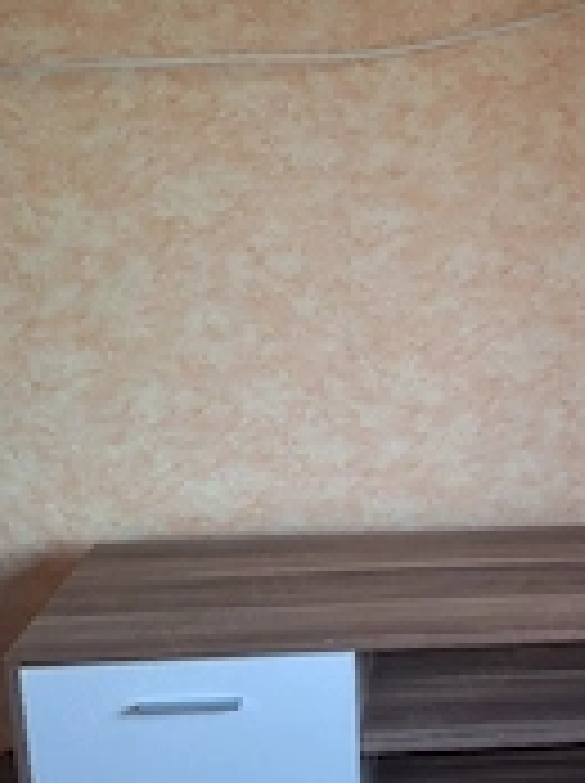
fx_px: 1197
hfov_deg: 25.6
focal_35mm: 53
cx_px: 630
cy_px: 338
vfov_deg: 36.2
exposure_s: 1/25
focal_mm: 5.54
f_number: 1.8
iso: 320
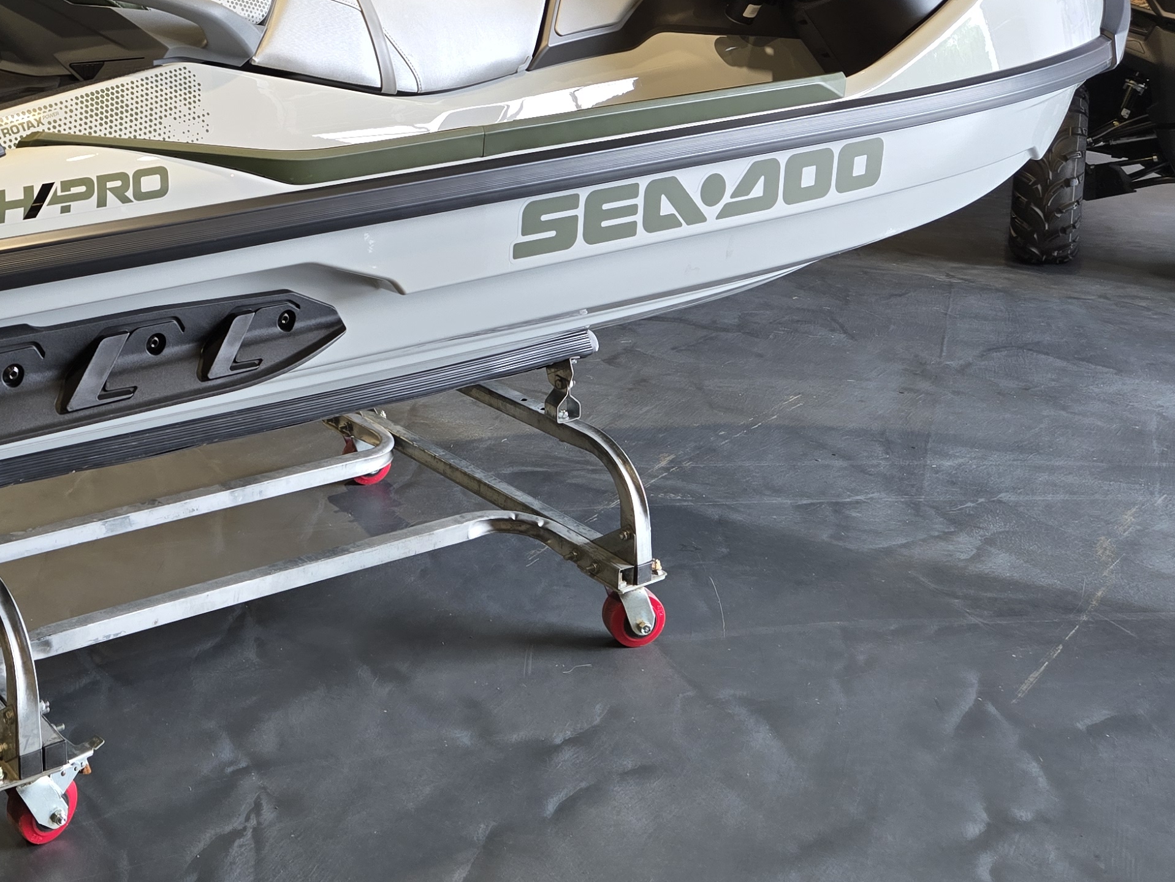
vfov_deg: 28.8
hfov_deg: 37.0
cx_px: 103
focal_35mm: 48
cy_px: 58
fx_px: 1629
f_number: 1.8
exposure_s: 1/120
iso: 64
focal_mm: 5.4
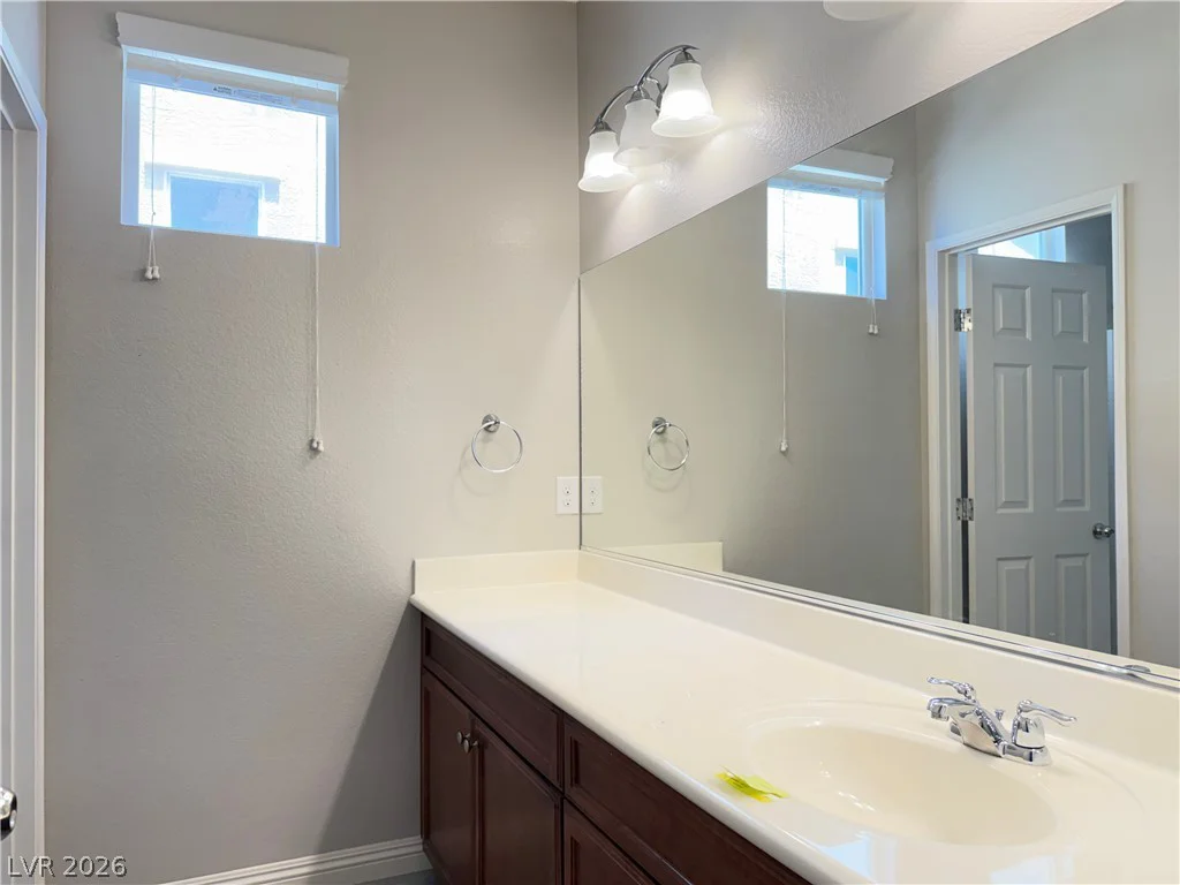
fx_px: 818
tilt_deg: +1.0
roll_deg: -0.1
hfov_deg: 71.6
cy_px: 442
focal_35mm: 24
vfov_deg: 56.8
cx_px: 590
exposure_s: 1/120
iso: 250
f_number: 1.78
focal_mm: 6.76
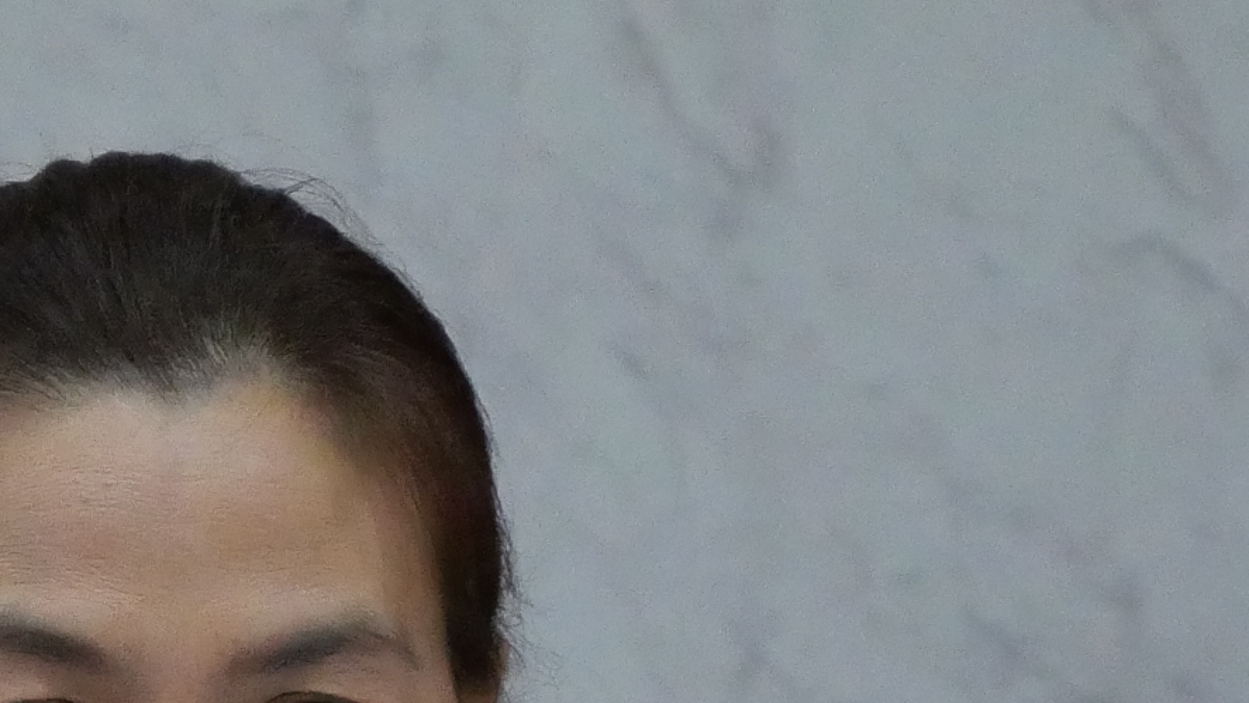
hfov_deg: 4.0
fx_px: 18017
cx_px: 63
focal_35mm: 544
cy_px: 1197
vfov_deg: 2.2
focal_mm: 60
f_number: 5.6
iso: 3200
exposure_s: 1/80
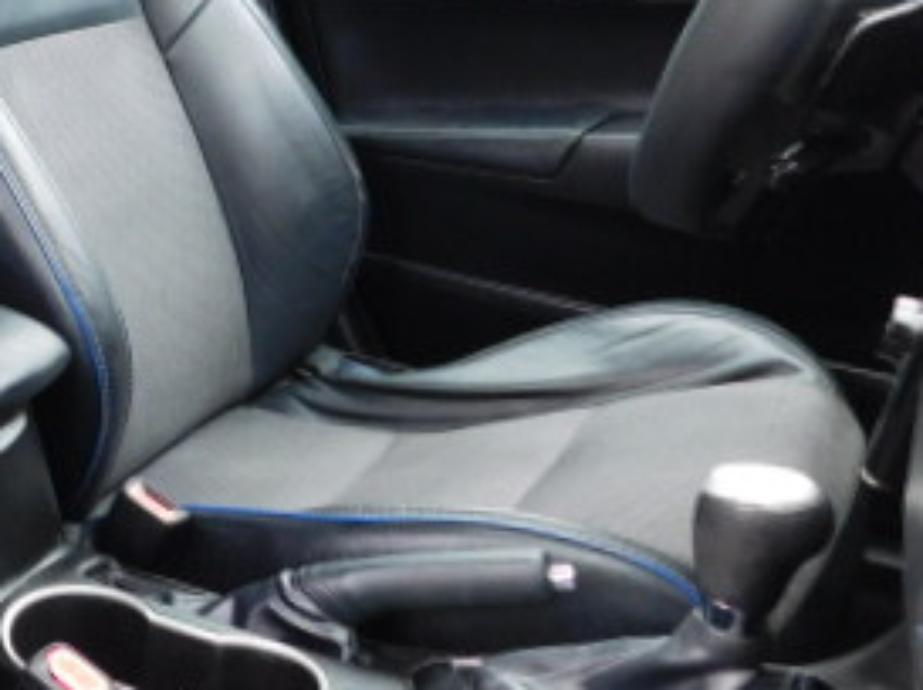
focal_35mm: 54
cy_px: 125
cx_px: -122
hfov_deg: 31.2
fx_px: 1438
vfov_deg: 26.4
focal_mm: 4
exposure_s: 1/30
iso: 140
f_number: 3
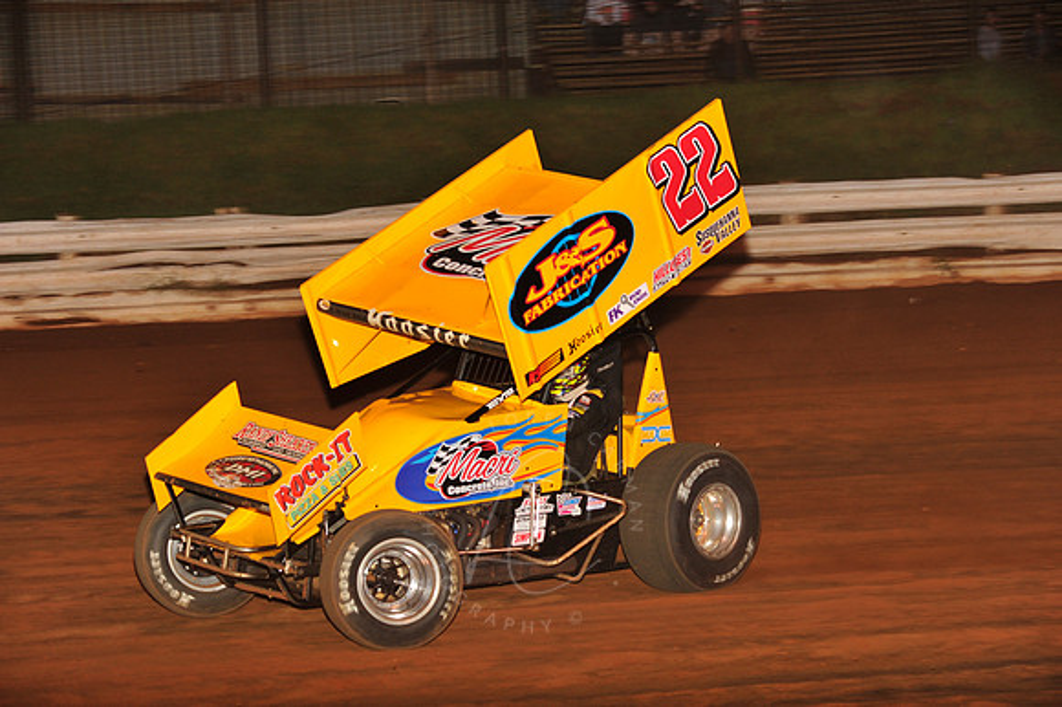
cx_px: 531
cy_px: 354
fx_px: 3302
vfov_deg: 12.2
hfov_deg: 18.3
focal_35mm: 112
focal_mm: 112
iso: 800
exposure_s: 1/320
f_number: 6.3
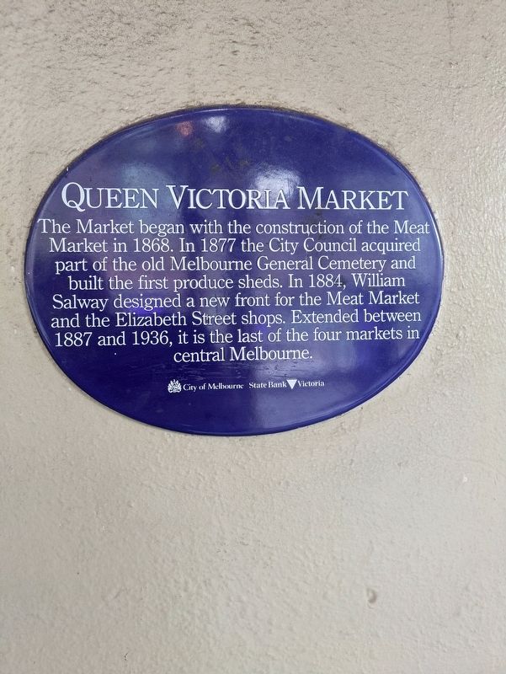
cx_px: 253
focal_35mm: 25
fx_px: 487
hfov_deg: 54.9
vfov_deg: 69.4
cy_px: 337
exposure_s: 1/100
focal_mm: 5.43
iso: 380
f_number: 1.89
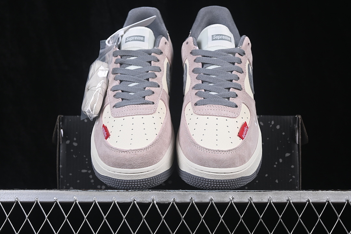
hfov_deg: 27.0
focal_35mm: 75
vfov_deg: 18.2
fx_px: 731
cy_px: 117
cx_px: 176
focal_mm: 50
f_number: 8
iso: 160
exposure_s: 1/80
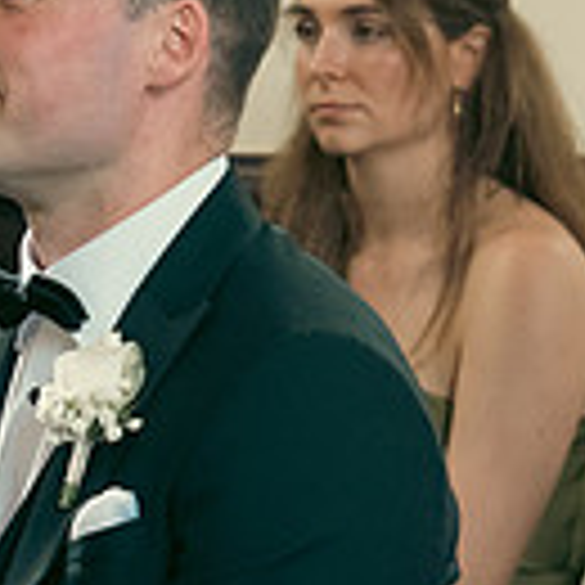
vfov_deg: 5.3
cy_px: 452
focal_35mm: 333
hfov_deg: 5.3
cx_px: 356
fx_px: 6367
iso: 2000
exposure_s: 1/200
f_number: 3.5
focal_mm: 59
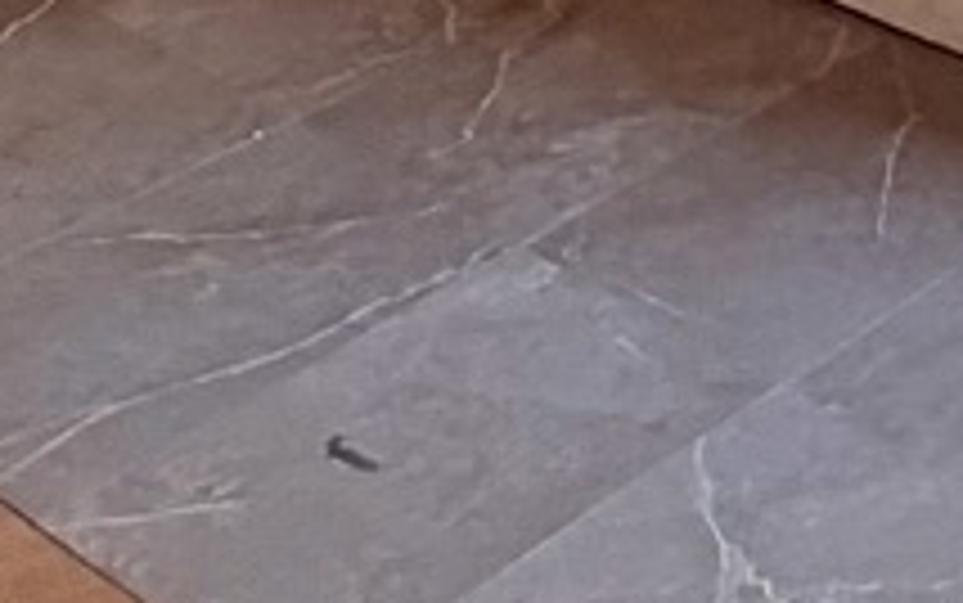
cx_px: 2128
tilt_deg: -3.3
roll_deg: +0.7
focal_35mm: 100
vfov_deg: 9.5
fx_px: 2626
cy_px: -1332
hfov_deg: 15.1
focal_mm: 2.22
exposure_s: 1/120
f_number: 2.2
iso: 250
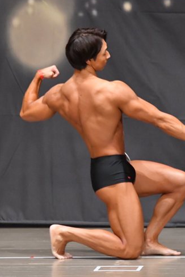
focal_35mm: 475
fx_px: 3661
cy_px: 140
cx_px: 106
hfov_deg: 2.9
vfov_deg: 4.3
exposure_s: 1/400
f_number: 5.6
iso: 8000
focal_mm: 200
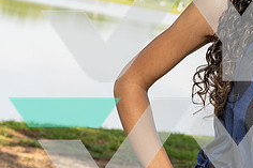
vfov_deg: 9.4
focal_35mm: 145
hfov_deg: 13.8
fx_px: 1018
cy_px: 25
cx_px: 285
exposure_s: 1/250
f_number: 8
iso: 250
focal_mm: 59
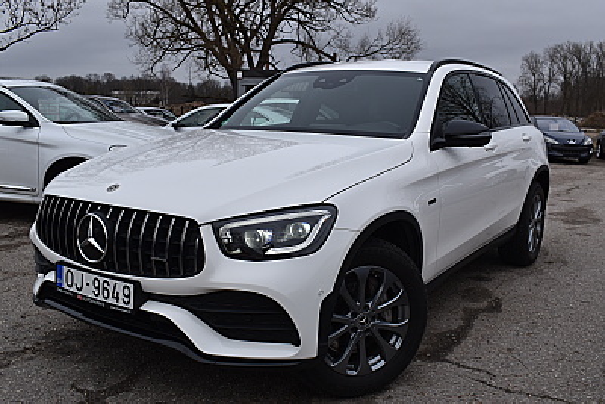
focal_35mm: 36
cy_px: 202
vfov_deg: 36.9
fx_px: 605
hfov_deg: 53.1
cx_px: 302
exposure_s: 1/250
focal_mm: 24
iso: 200
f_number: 8
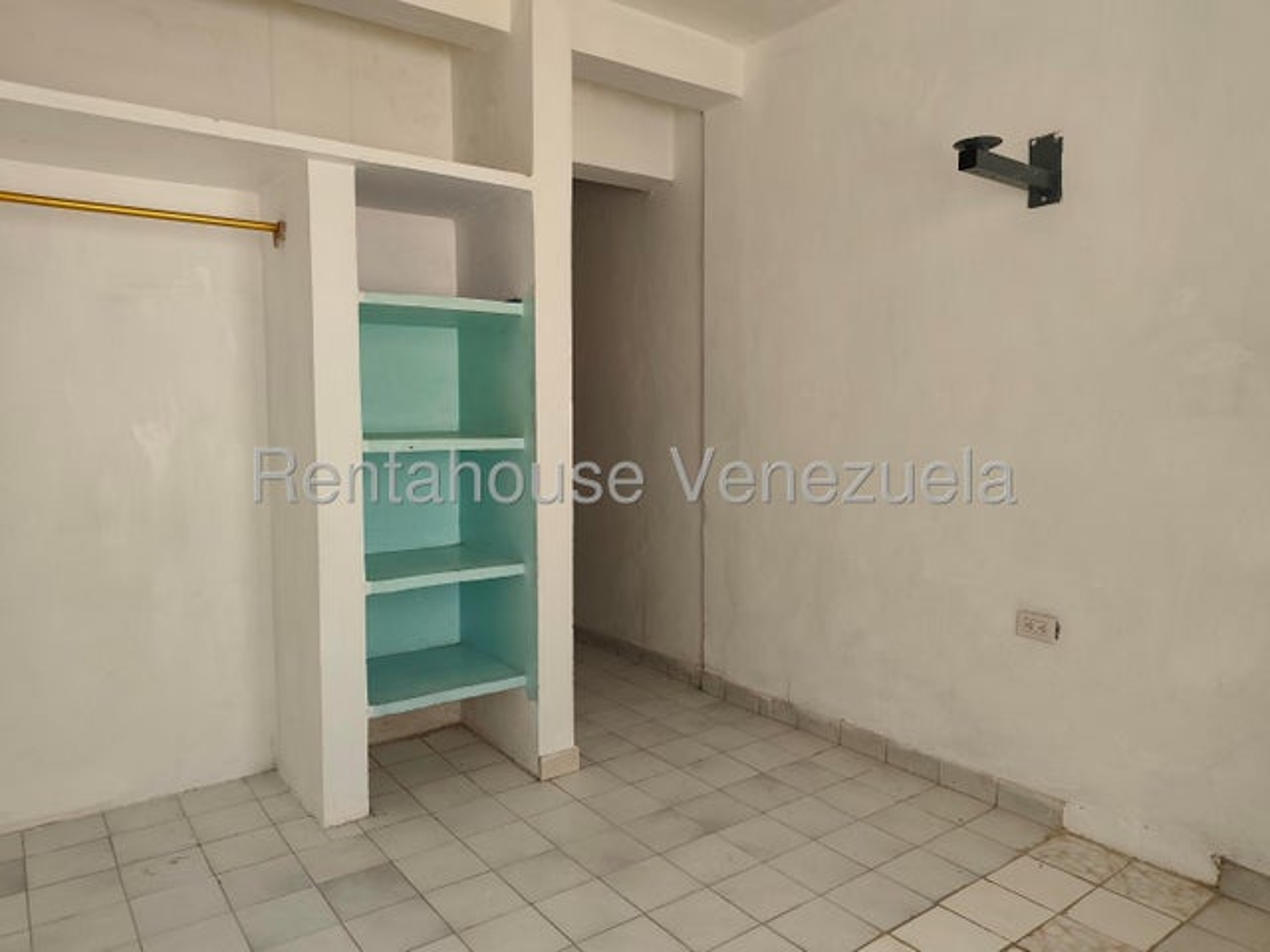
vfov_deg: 58.9
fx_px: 844
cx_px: 635
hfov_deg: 73.9
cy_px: 476
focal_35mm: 23
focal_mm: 6.19
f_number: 1.65
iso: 200
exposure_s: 1/100
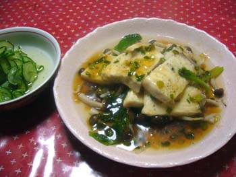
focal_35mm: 35
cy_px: 88
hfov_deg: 52.6
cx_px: 118
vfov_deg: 40.7
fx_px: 239
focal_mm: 5.8
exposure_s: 1/8
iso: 80
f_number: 2.8
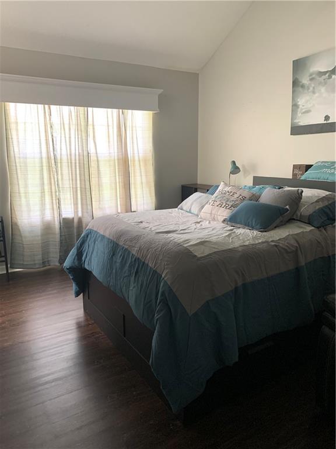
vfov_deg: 67.3
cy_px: 224
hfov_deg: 53.1
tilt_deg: -11.3
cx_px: 168
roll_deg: +0.4
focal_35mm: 26
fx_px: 336
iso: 250
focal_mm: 4.25
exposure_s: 1/60
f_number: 1.8
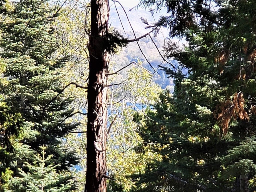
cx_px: 128
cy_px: 96
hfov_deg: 36.8
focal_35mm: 52
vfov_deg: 28.0
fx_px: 385
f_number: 2.4
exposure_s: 1/238
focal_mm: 6
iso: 32
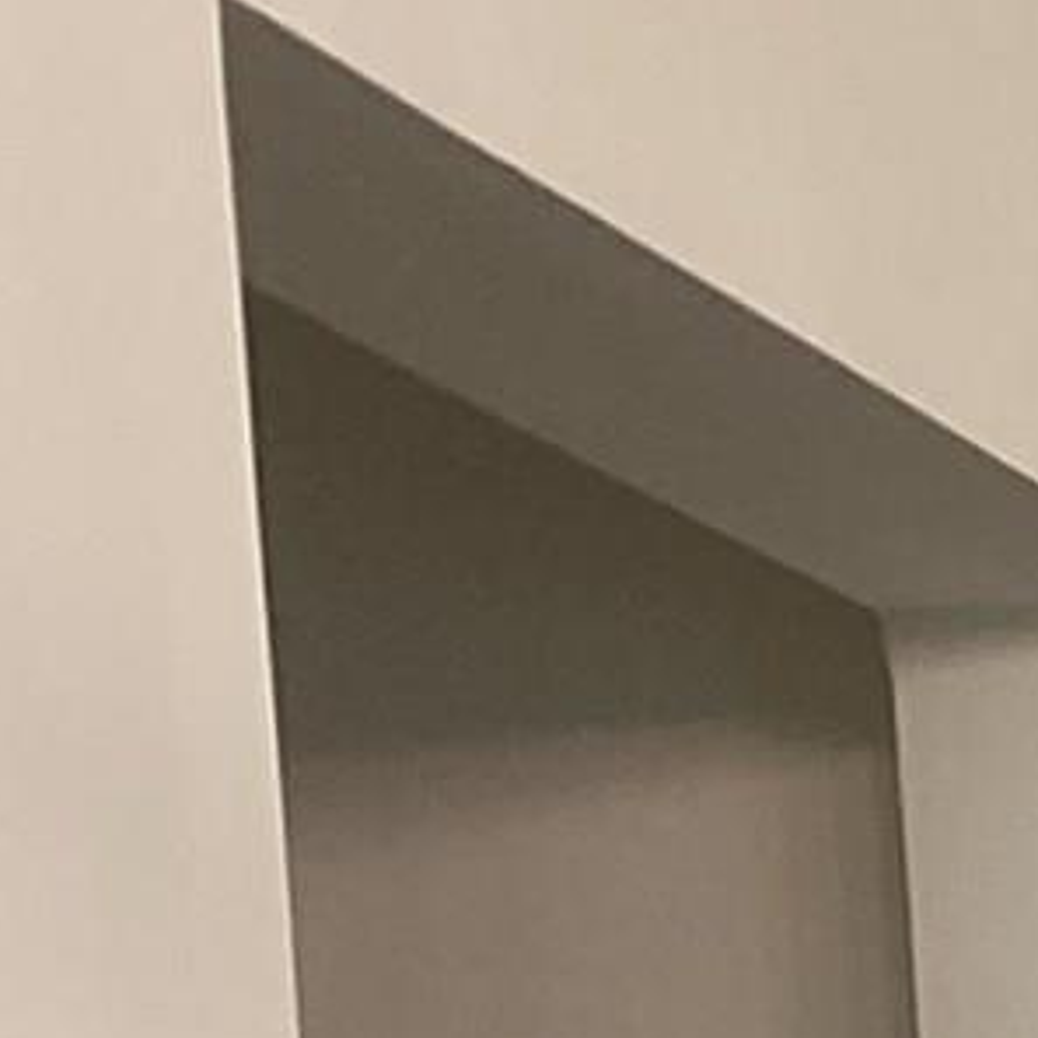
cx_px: 4362
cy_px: 3324
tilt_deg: -7.2
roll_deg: +1.0
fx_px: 8074
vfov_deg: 6.6
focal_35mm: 238
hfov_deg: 6.0
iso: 64
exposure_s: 1/60
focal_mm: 4.25
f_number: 1.8
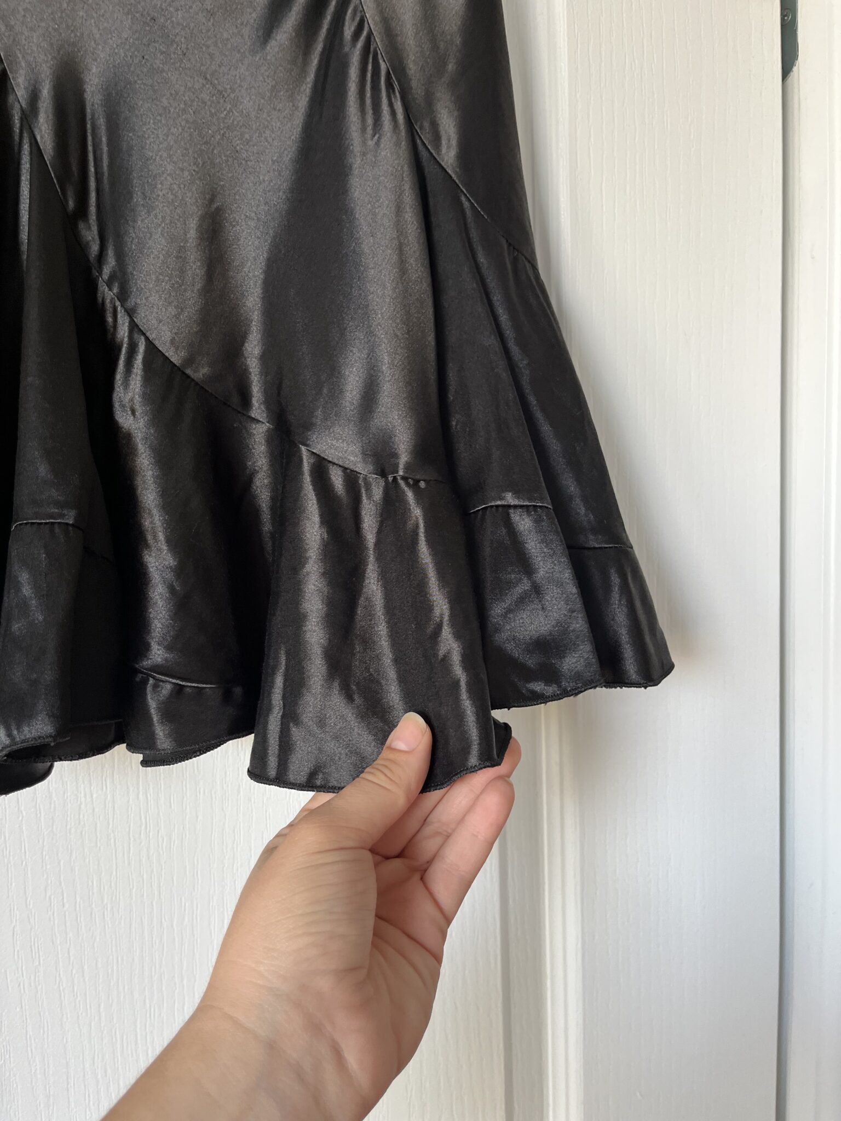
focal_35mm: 26
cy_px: 560
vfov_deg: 67.3
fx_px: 842
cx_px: 420
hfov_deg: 53.1
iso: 125
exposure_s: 1/103
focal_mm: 5.1
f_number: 1.6
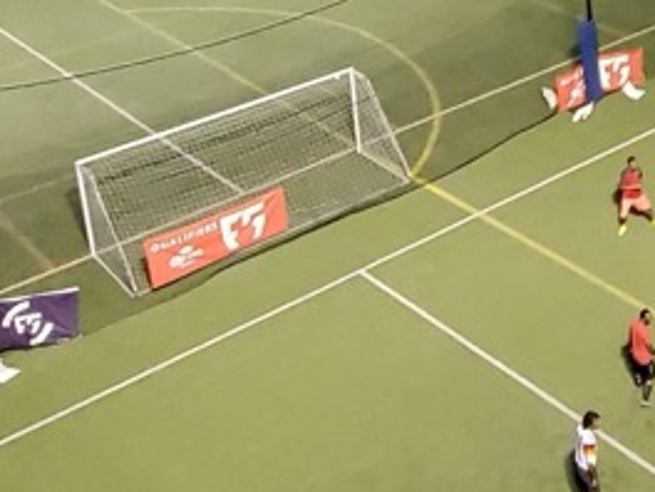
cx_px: 727
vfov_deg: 19.8
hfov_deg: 26.0
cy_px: -127
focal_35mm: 69
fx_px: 1306
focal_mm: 1.8
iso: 250
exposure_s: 1/59
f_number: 2.2
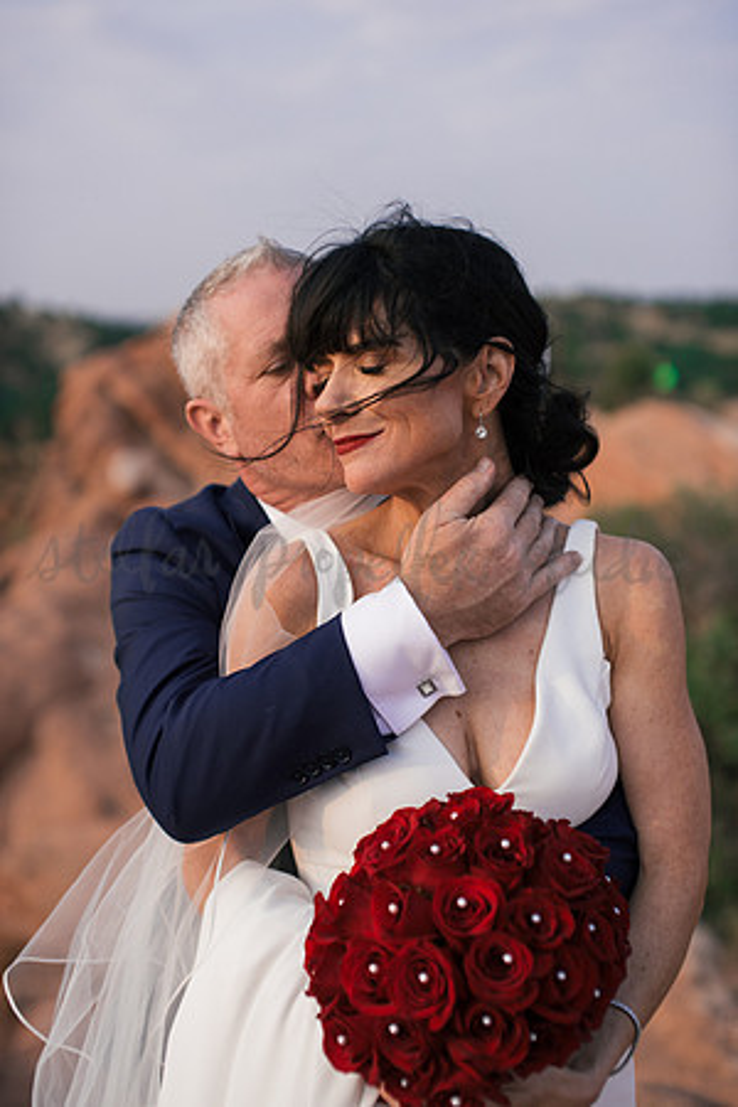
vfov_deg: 39.6
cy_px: 554
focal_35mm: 50
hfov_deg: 27.0
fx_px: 1537
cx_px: 369
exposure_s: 1/1250
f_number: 2.5
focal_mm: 50
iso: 125
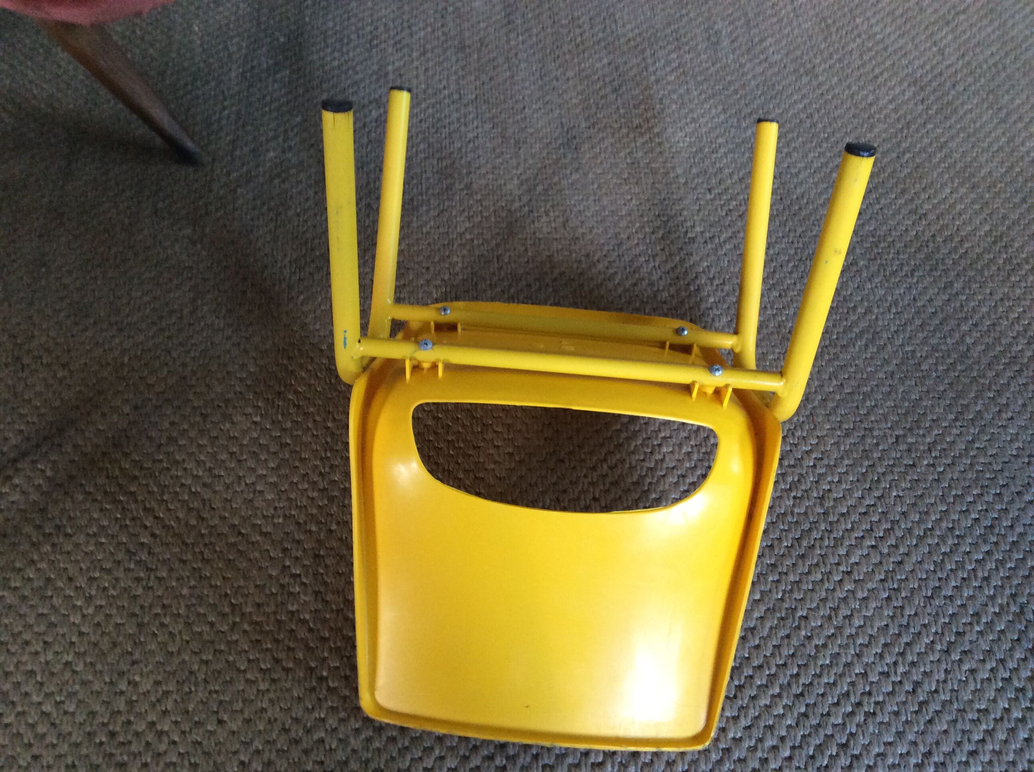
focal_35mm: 32
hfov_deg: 56.9
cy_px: 386
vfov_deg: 44.1
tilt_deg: -56.8
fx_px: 954
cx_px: 517
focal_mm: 3.3
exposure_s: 1/25
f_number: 2.4
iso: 160
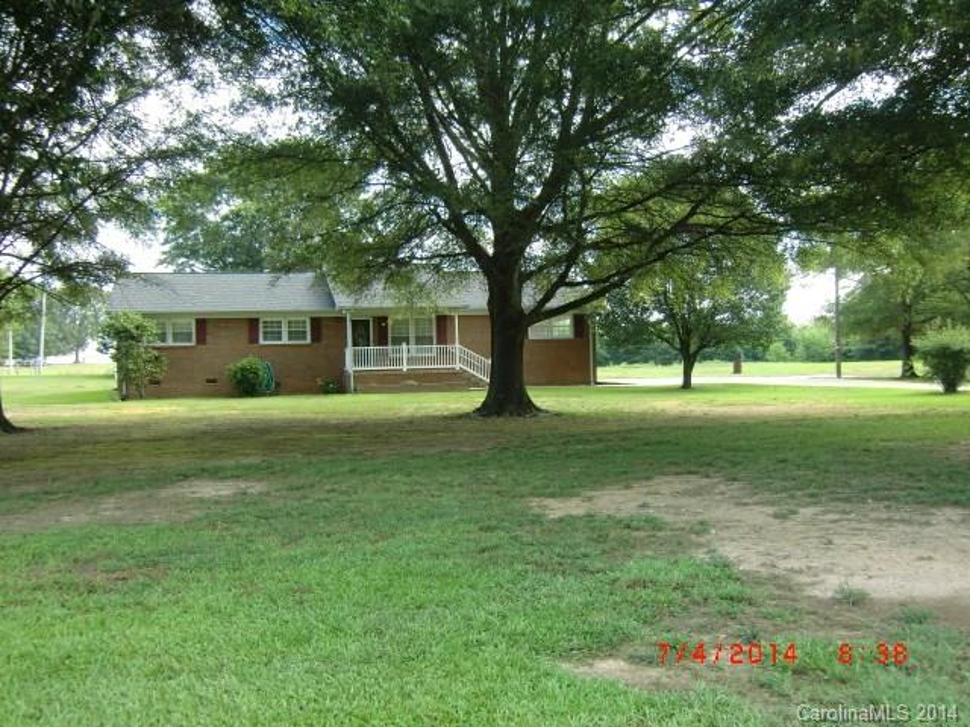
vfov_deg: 41.8
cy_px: 364
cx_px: 485
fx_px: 953
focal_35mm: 34
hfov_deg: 54.0
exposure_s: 1/80
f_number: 3.6
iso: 64
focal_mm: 6.1
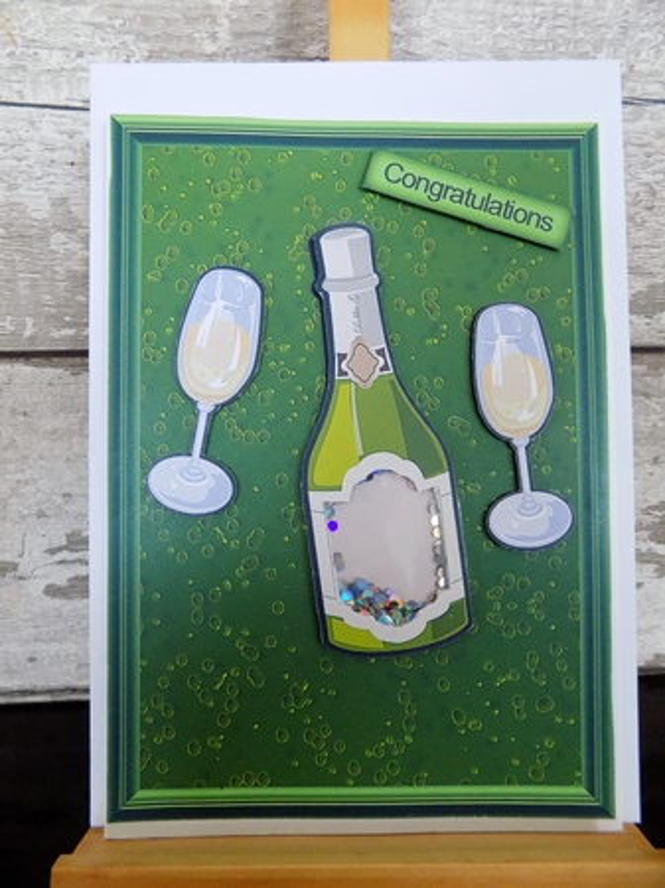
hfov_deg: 58.8
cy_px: 444
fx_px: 590
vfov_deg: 74.0
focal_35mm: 23
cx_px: 332
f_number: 3.1
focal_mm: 4
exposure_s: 1/30
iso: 320
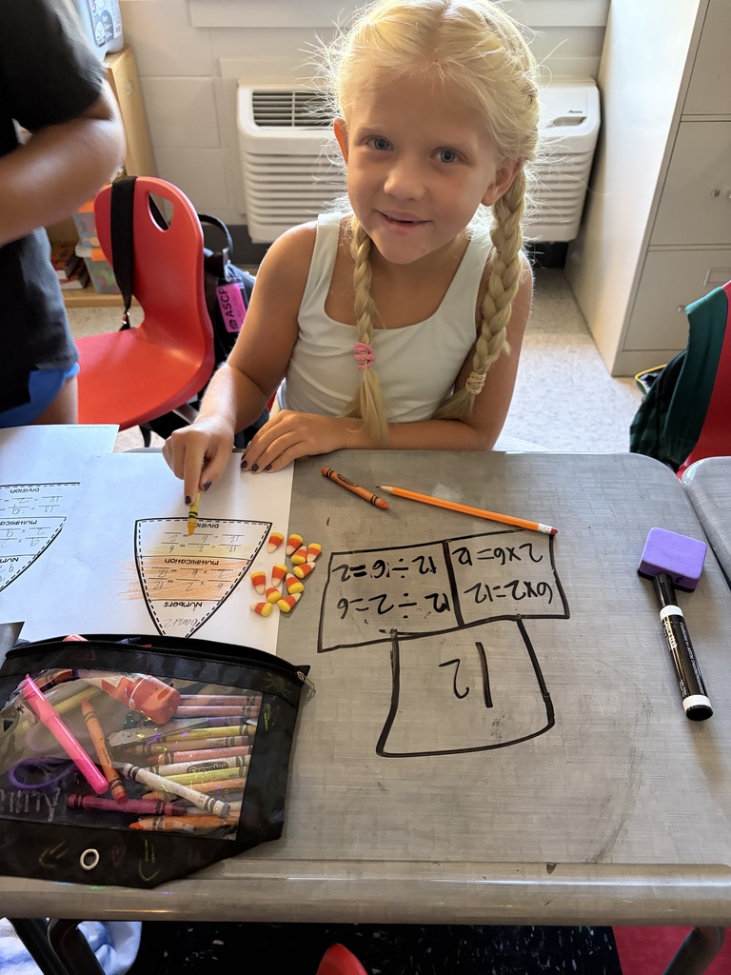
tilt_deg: -40.6
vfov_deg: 67.3
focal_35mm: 26
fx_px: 732
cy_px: 488
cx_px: 366
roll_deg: +0.2
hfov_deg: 53.1
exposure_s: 1/40
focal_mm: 5.96
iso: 500
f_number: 1.6
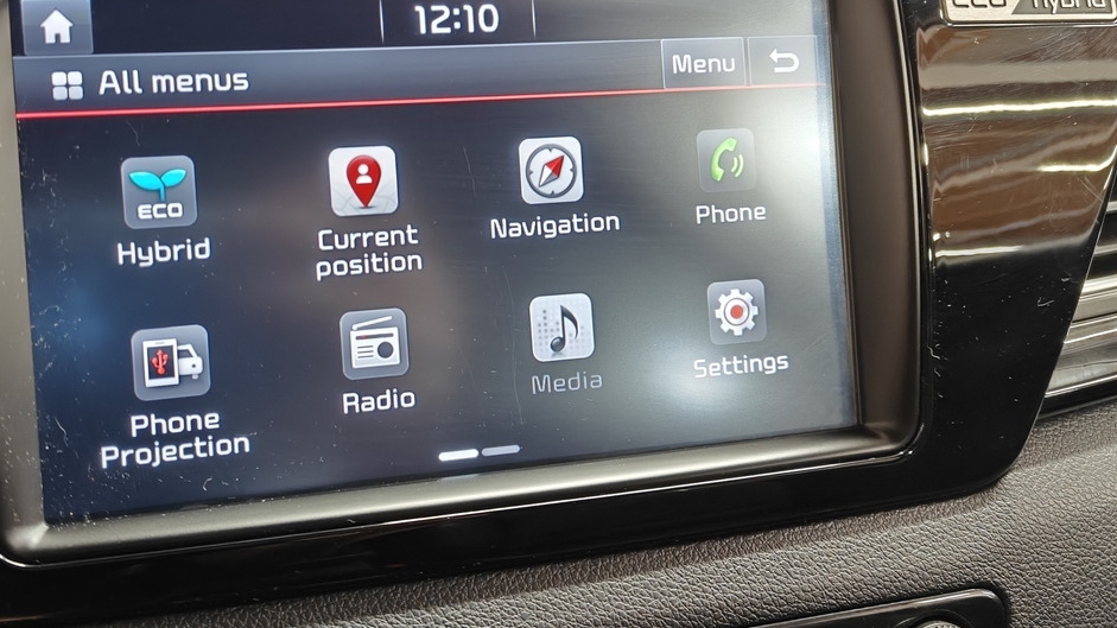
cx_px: 369
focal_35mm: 40
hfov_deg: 49.6
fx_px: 1185
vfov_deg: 29.6
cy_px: 234
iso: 160
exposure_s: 1/33
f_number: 1.8
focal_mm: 5.59
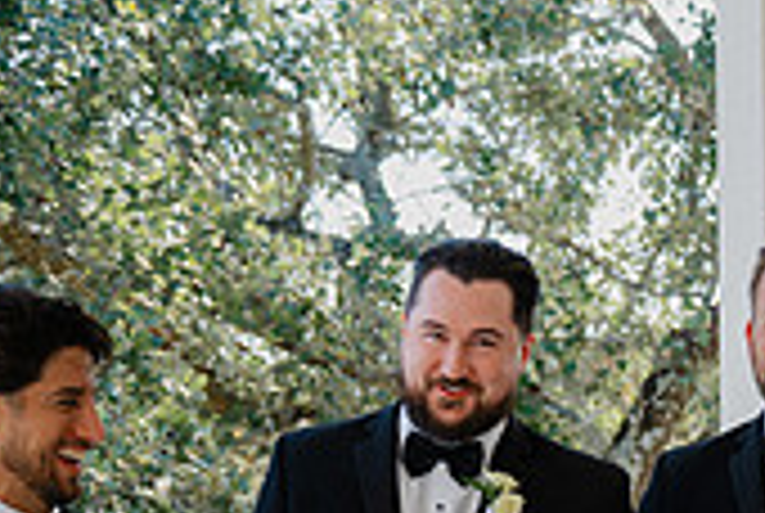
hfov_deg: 14.2
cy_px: 821
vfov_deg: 9.3
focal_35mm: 143
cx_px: 698
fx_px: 3044
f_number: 2.8
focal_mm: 42
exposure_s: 1/125
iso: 40
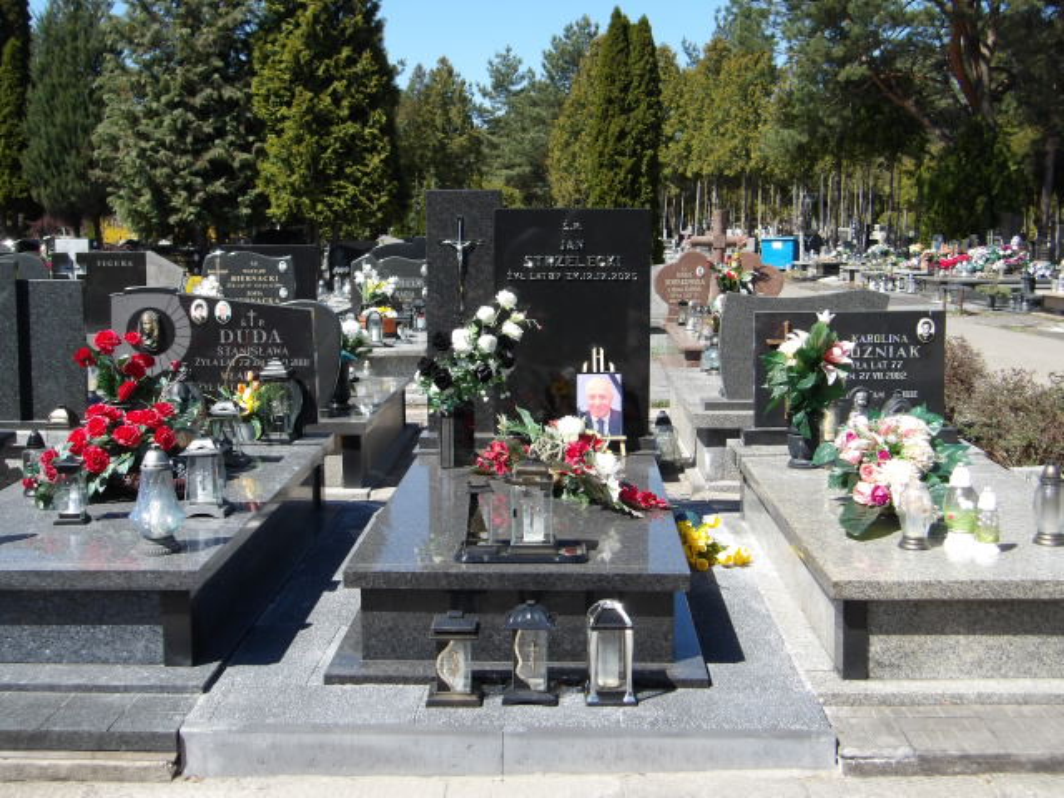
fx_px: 1291
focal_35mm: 42
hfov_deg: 44.8
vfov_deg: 34.3
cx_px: 532
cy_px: 399
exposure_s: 1/583
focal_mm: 7.6
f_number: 3.7
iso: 100
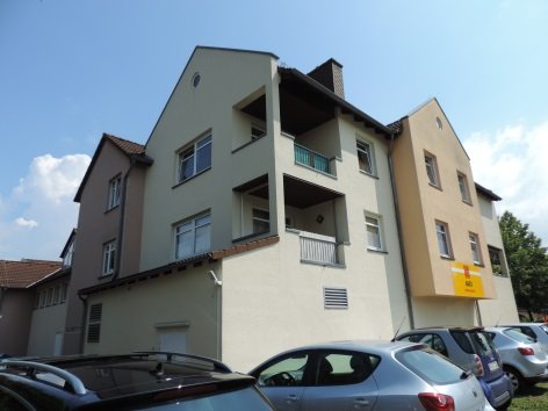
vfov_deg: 56.8
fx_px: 380
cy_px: 206
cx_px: 274
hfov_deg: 71.6
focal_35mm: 24
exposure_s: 1/1250
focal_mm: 4.3
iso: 80
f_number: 3
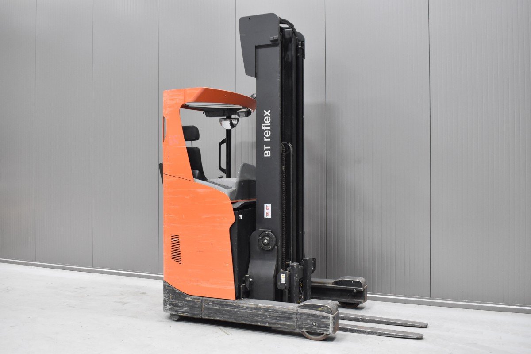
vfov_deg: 38.4
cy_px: 177
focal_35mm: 34
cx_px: 266
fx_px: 509
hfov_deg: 55.1
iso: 1600
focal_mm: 23
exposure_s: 1/30
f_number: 5
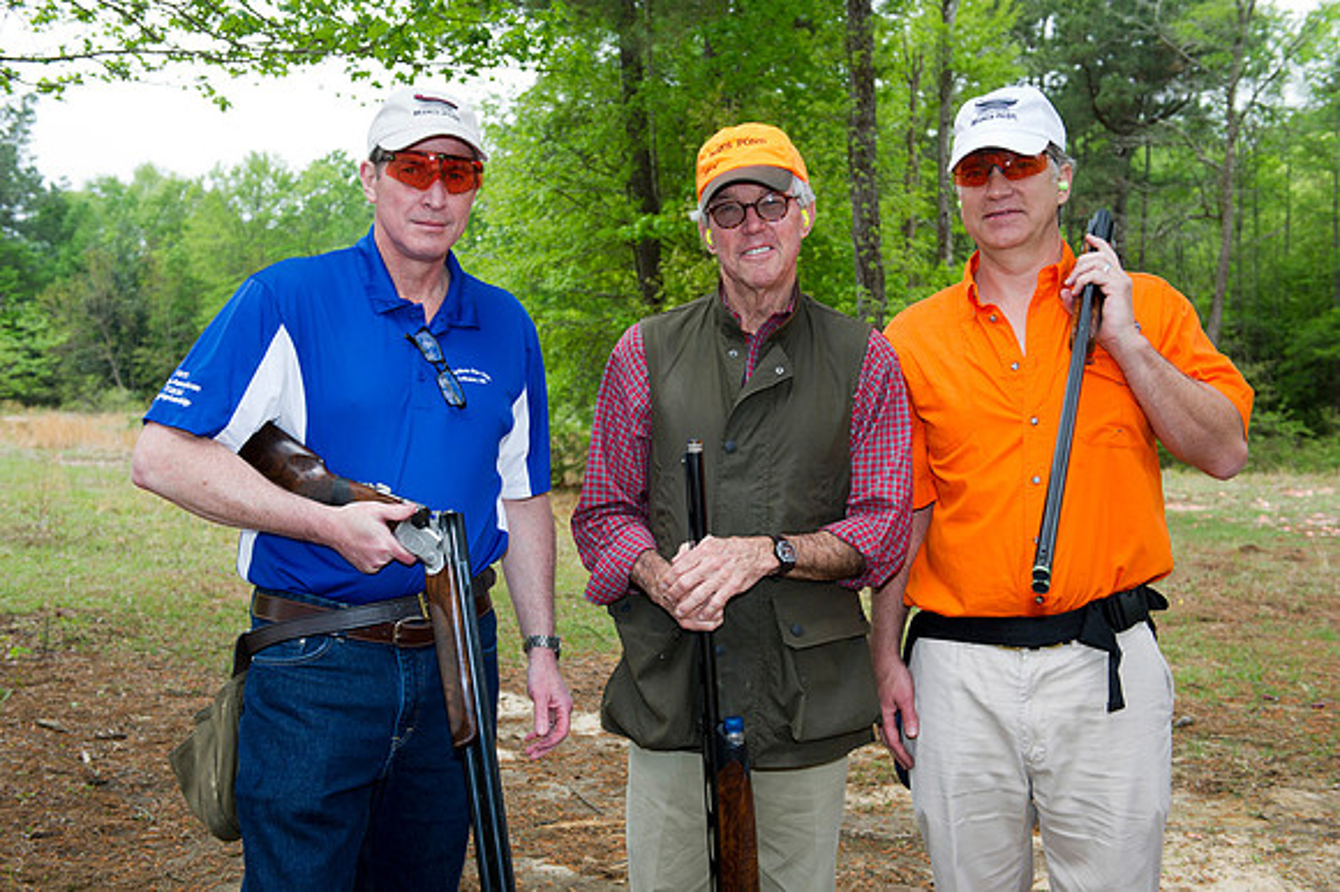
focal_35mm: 40
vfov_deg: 33.4
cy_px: 446
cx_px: 670
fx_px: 1488
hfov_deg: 48.5
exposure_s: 1/200
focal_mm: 40
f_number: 5.6
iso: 400
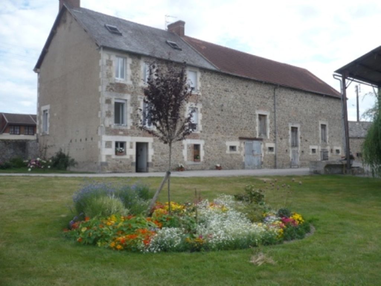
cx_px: 190
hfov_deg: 52.6
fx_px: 385
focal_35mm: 35
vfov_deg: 40.7
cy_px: 143
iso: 100
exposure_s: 1/640
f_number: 2.8
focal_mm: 5.8
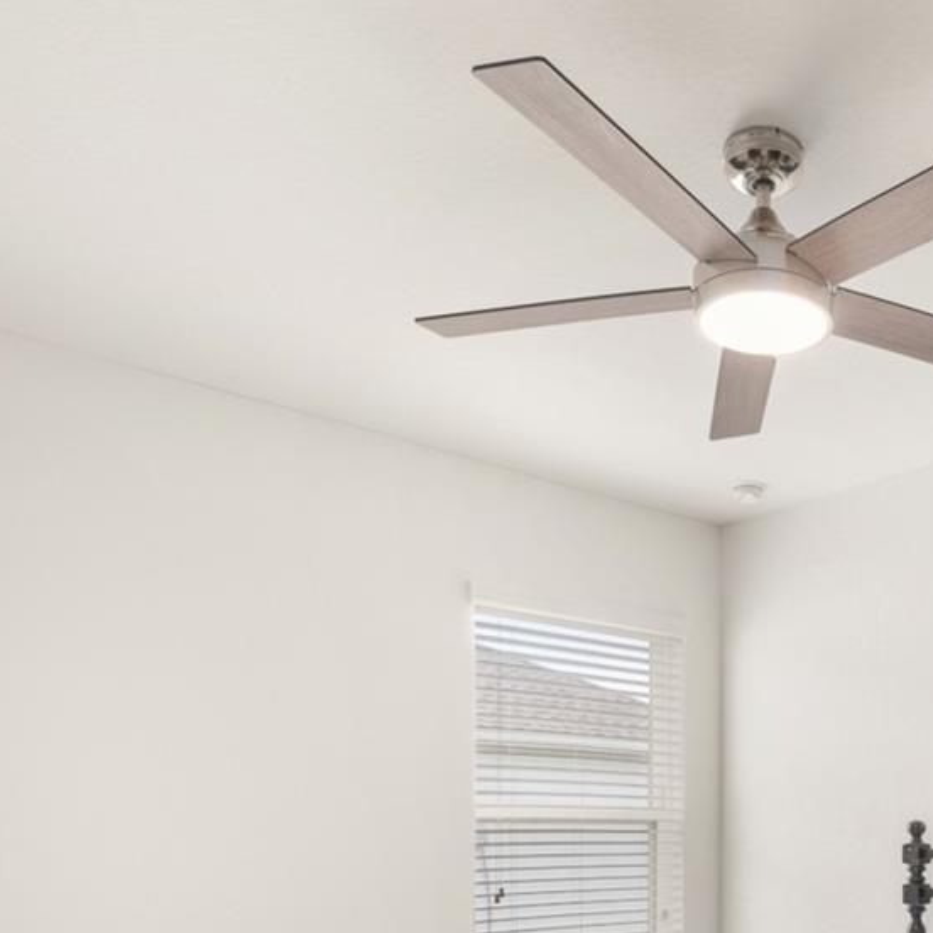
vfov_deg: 46.7
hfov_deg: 46.0
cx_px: 848
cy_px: 820
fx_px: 976
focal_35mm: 32
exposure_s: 1/3
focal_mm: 13
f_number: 11
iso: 400
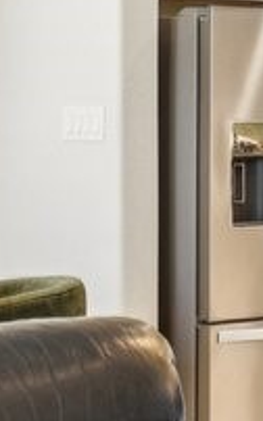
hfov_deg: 6.8
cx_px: 918
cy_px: 95
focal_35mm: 165
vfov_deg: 12.7
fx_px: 1895
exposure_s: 1/13
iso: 400
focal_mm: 16
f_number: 8
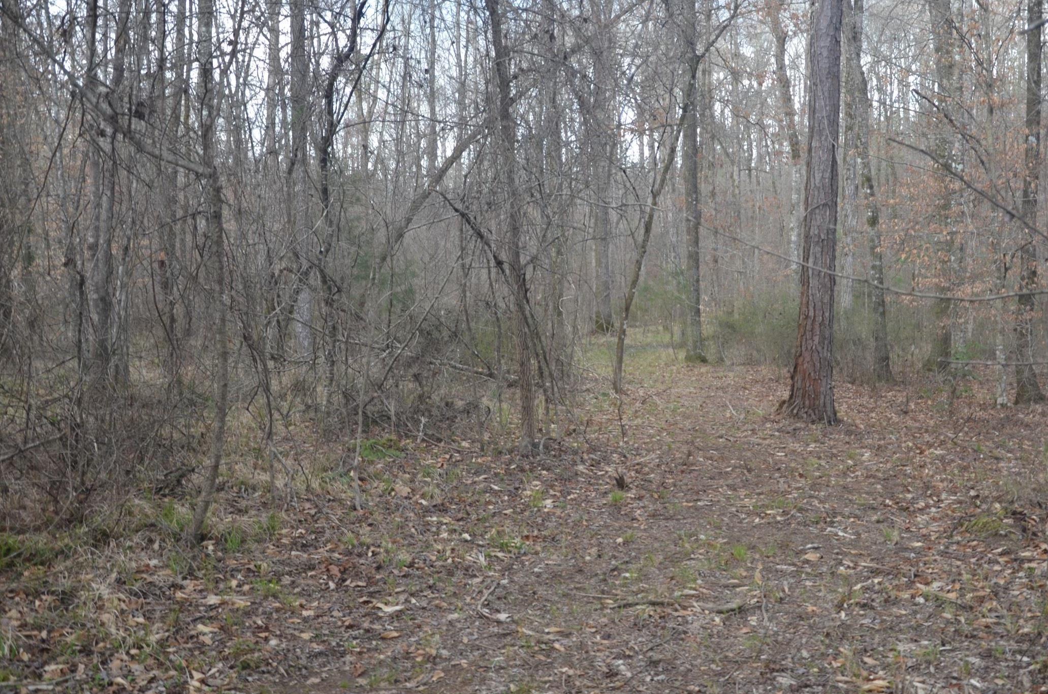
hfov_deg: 45.3
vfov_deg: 31.0
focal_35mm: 43
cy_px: 317
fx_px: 1249
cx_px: 618
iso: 640
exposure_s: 1/60
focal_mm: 24
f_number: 4
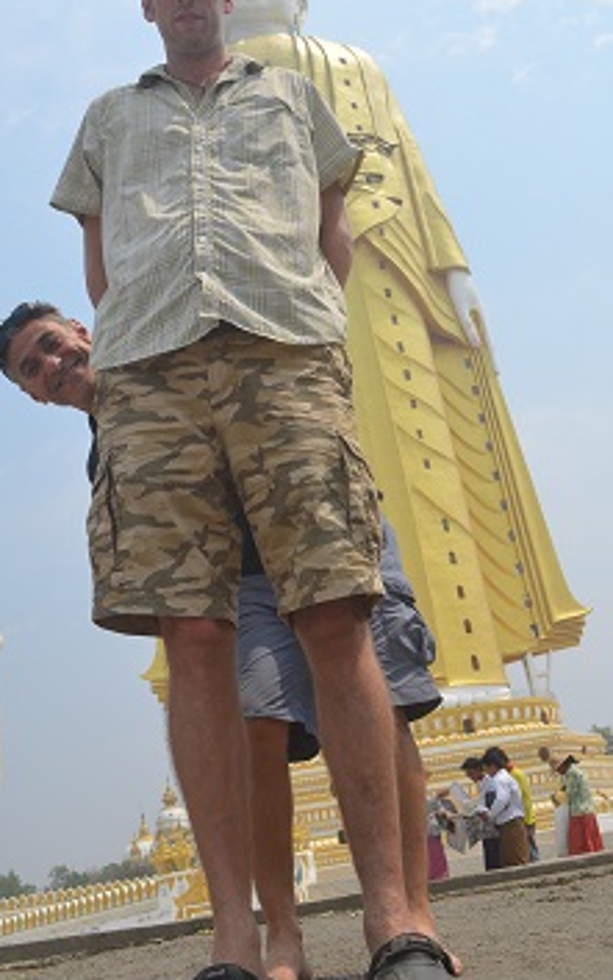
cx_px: 325
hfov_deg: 29.9
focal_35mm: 43
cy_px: 419
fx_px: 1148
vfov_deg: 46.1
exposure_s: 1/320
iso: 100
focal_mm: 22
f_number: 9
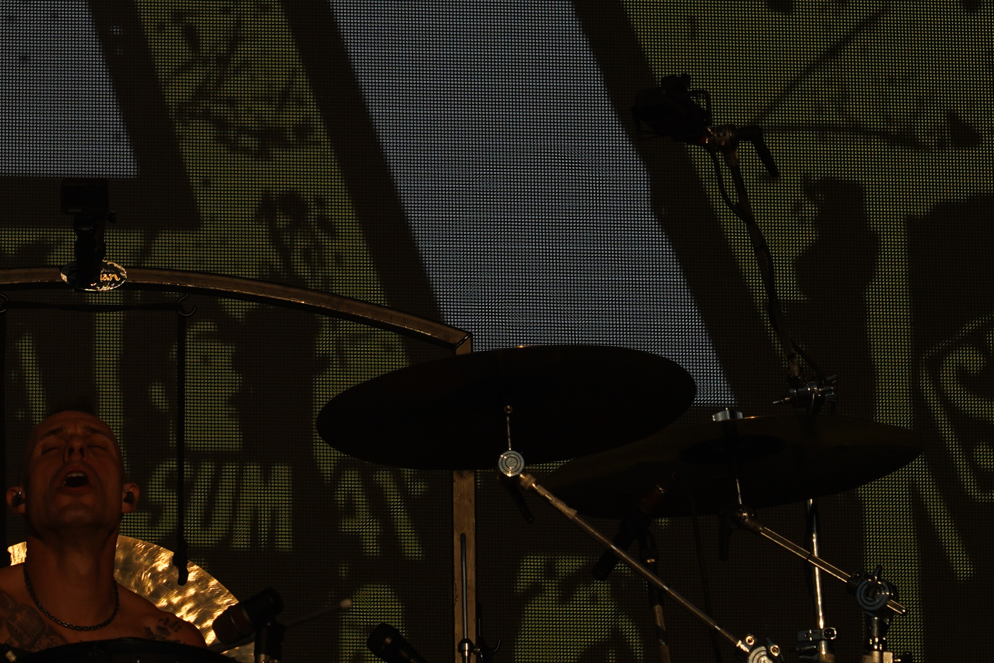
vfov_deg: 5.5
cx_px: 145
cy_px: 200
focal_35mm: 249
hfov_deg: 8.2
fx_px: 6875
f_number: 8
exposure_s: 1/1250
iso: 100
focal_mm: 105
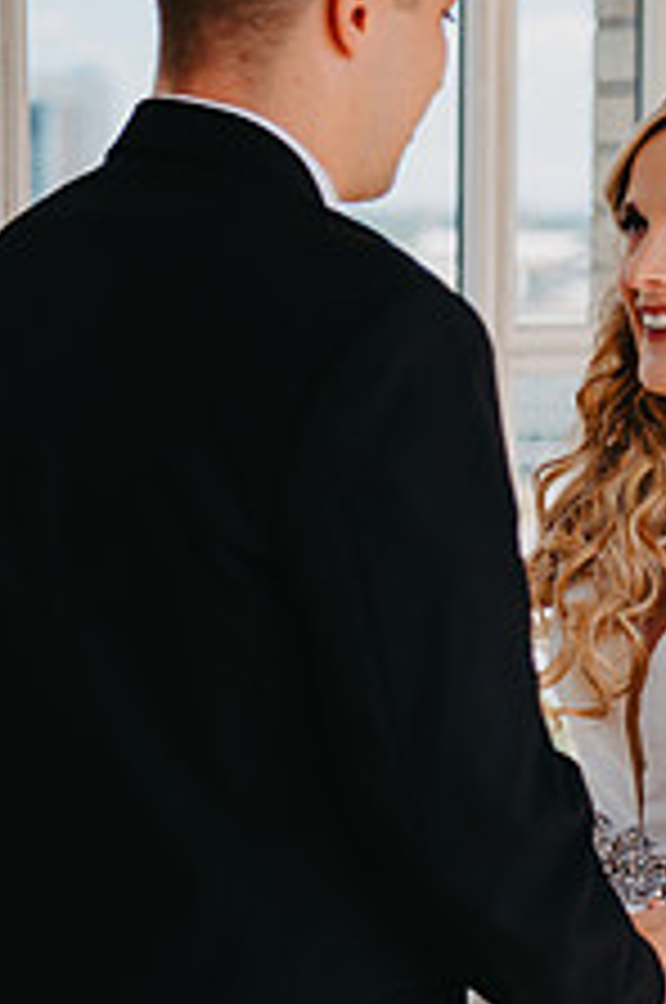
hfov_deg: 12.0
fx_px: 3145
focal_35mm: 113
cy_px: 513
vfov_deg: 18.1
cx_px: 529
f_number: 2.8
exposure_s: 1/800
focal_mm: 56
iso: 160
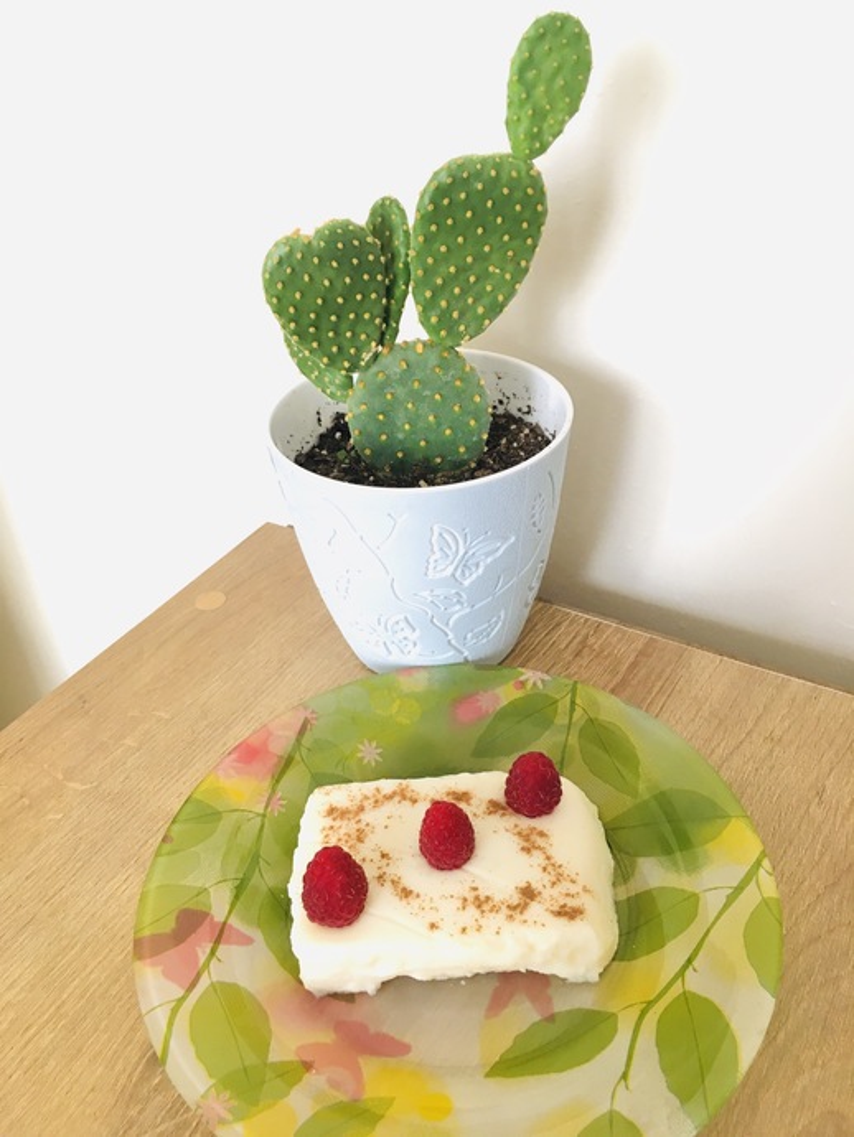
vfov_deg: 61.6
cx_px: 427
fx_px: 953
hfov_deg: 48.3
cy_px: 568
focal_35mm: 29
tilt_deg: -34.2
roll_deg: +3.7
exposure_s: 1/33
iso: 100
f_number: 2.2
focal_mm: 4.15
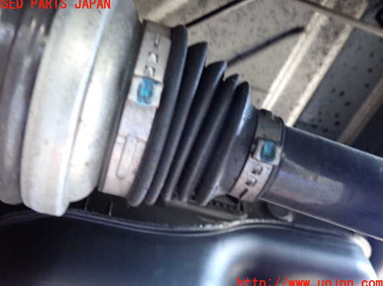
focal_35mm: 31
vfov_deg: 45.4
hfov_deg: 58.4
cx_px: 189
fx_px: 343
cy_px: 144
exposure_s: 1/20
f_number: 2.3
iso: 800
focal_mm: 5.4
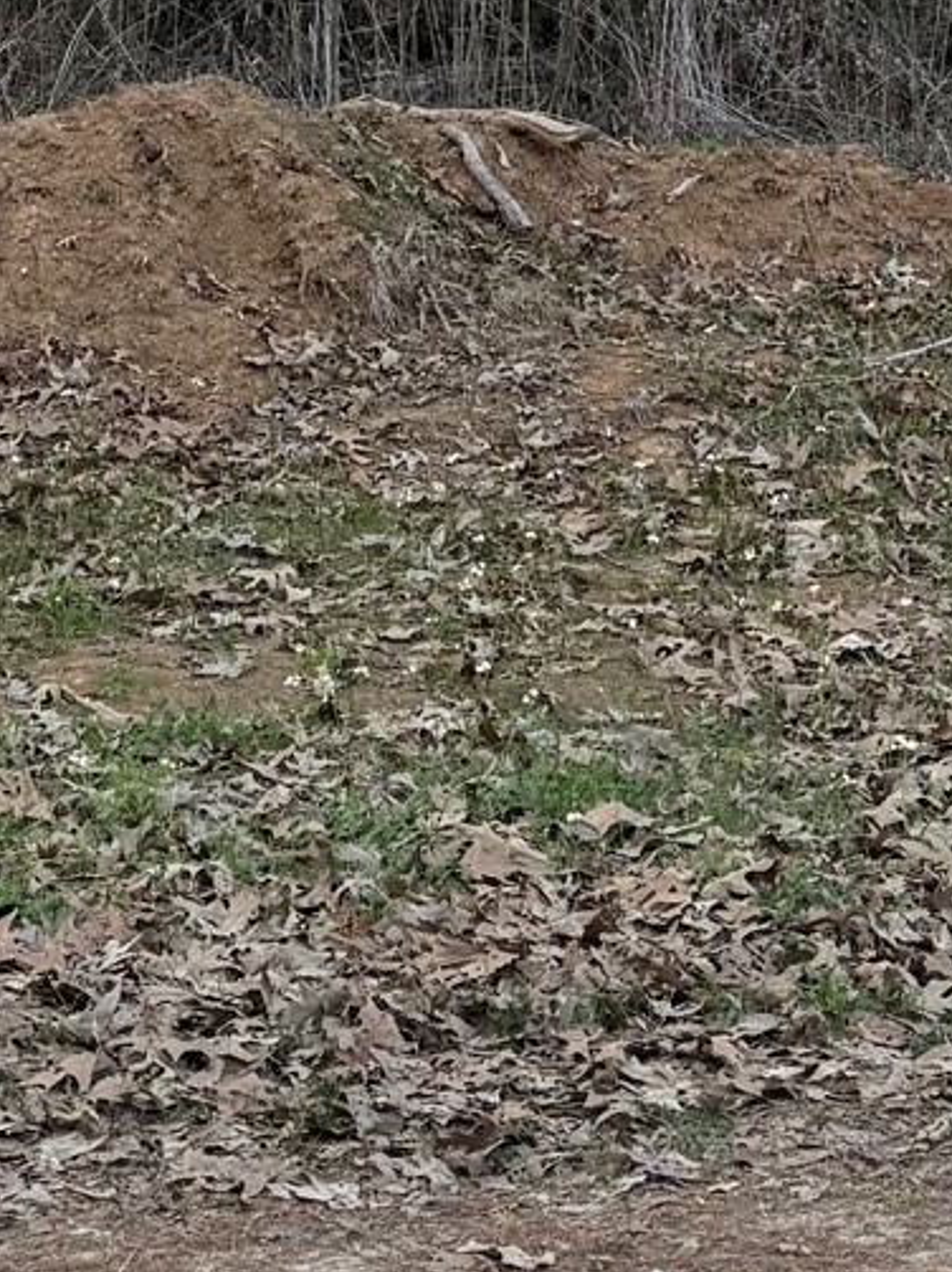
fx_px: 3597
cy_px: -487
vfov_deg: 18.3
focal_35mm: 98
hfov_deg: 15.1
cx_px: 481
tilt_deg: +4.0
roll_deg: -1.8
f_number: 1.78
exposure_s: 1/243
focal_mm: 6.76
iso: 200
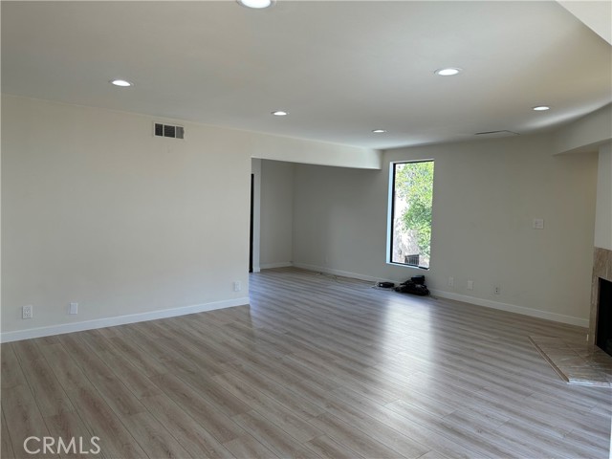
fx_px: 424
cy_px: 230
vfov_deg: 56.8
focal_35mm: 24
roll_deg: -1.5
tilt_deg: -4.5
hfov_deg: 71.6
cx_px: 306
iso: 80
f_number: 1.78
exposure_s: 1/268
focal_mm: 6.86
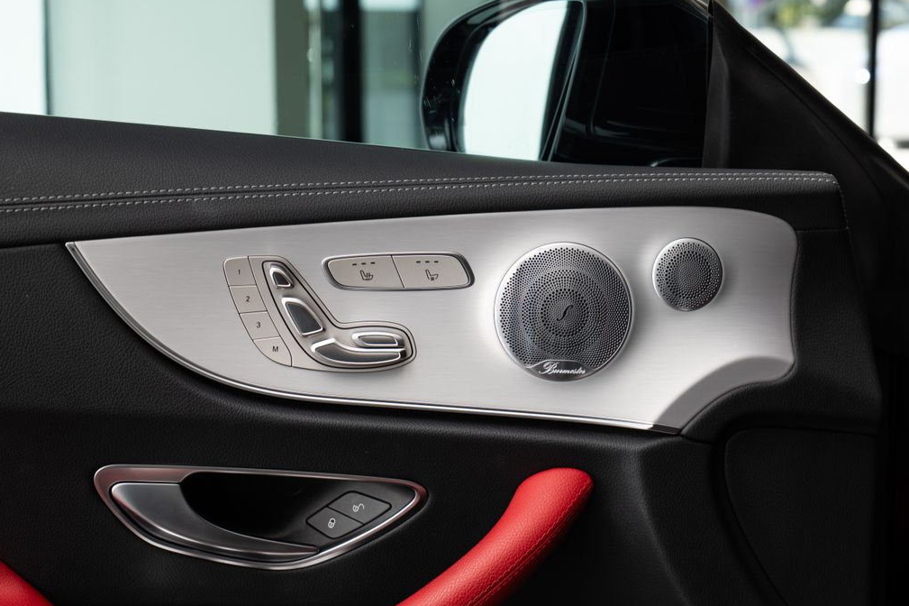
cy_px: 312
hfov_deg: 28.8
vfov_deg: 19.4
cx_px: 494
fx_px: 1767
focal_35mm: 70
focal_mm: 60
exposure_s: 1/60
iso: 100
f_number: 5.6
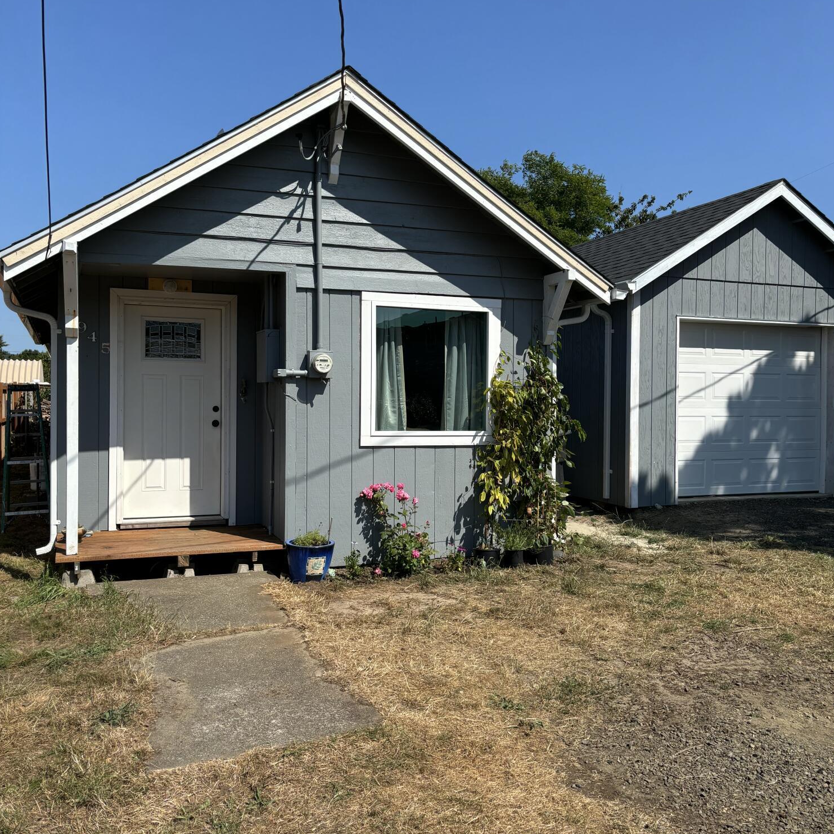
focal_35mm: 31
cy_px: 411
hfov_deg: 52.5
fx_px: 845
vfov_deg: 52.5
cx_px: 418
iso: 50
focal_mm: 5.96
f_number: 1.6
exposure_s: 1/3788
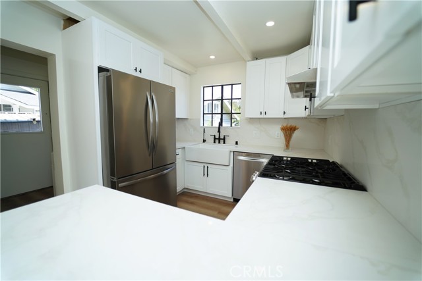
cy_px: 140
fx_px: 164
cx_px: 211
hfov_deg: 104.2
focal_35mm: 14
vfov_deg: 81.2
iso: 125
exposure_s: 1/250
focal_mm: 14
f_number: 2.8
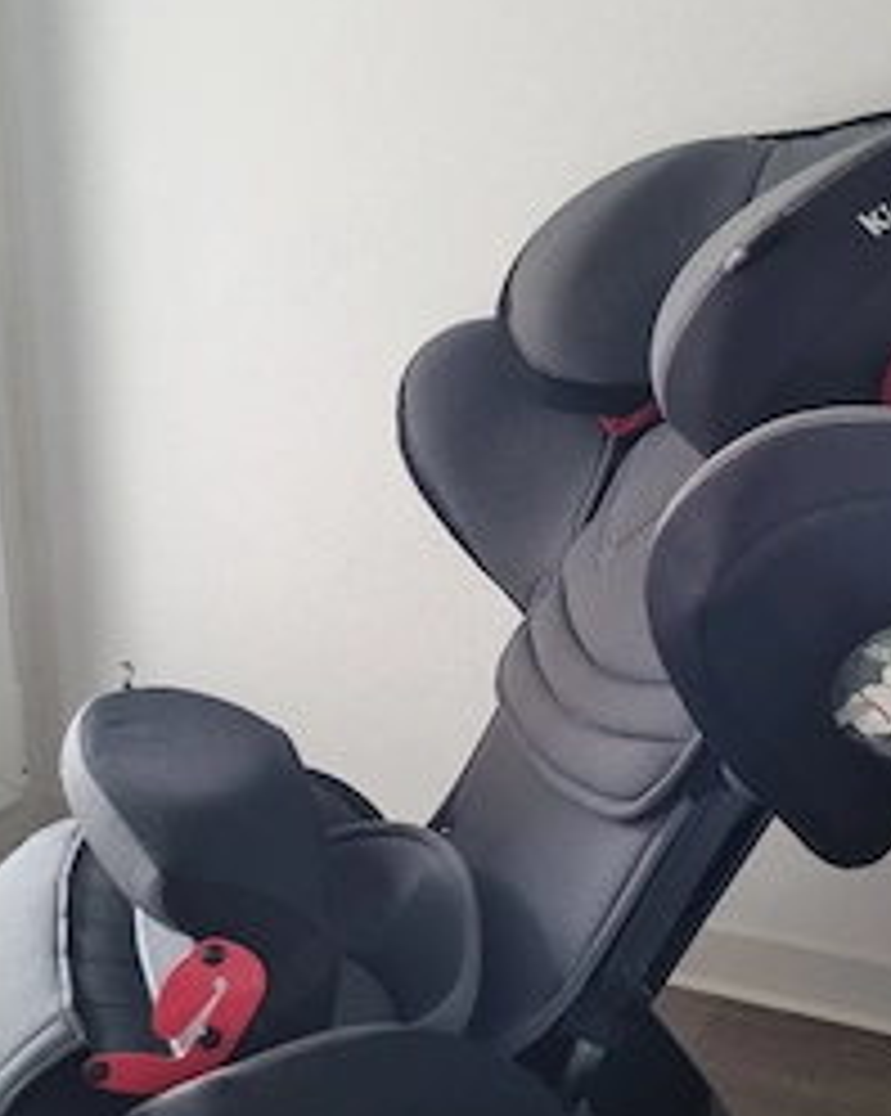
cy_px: 630
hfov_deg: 36.4
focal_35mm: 41
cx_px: 446
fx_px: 1353
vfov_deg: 44.7
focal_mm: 5.4
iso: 125
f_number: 1.8
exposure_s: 1/100
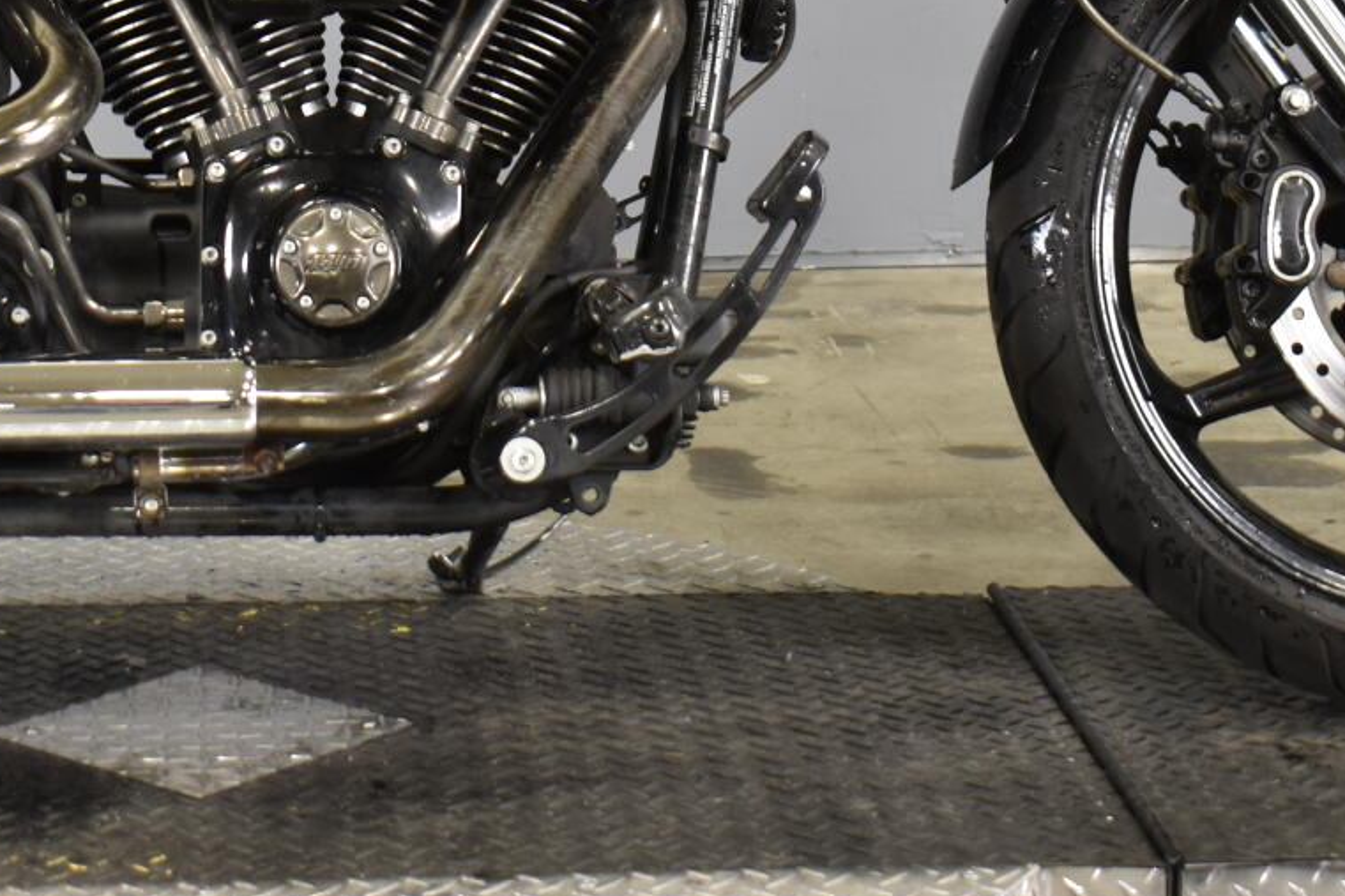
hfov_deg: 17.7
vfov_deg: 11.7
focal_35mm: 114
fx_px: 4270
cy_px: -218
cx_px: 186
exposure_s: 1/15
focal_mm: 29
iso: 400
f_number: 4.2
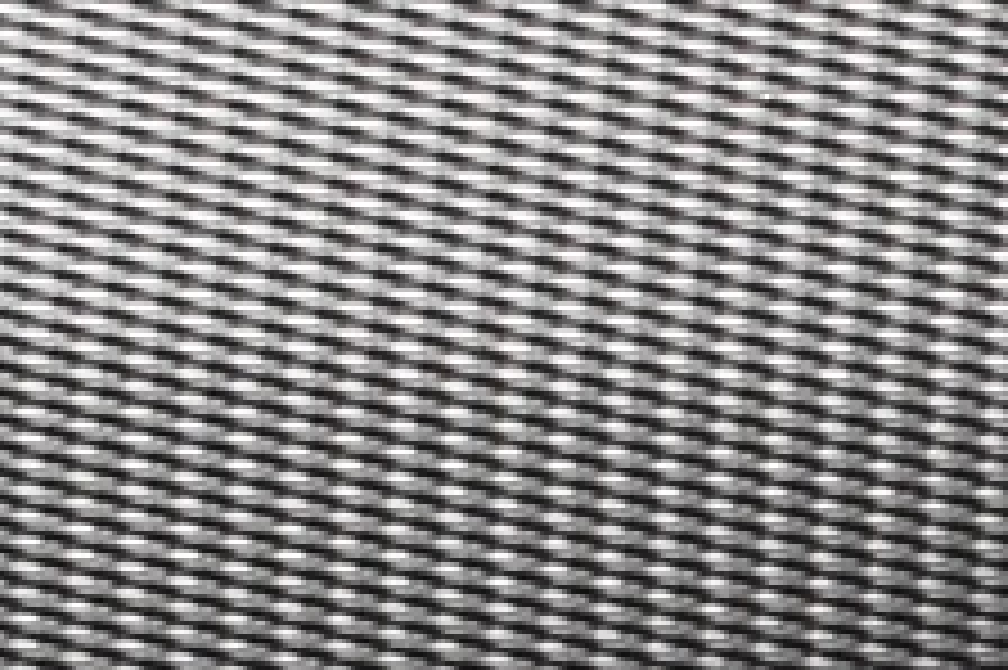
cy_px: 1871
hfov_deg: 5.5
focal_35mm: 369
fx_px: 10324
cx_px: 1647
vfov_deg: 3.6
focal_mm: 34
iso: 3200
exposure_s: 1/50
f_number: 4.5
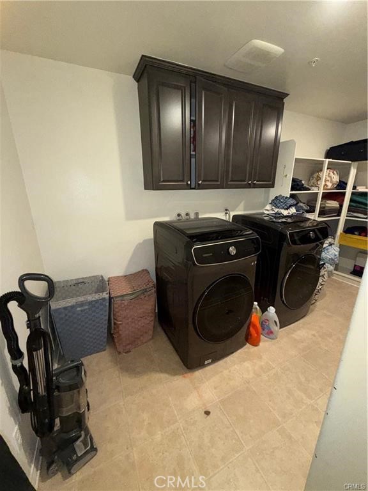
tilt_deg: -15.8
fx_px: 198
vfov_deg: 102.1
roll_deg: +0.5
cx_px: 184
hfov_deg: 85.7
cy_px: 246
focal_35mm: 14
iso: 250
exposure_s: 1/60
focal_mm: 2.22
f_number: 2.2
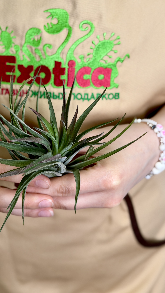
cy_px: 135
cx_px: 51
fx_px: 490
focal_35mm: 63
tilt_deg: -25.6
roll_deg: -1.9
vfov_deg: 33.3
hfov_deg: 19.0
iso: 50
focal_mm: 6.76
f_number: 1.78
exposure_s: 1/134
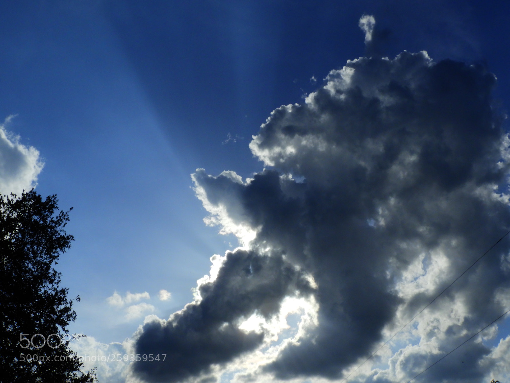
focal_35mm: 50
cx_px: 255
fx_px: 737
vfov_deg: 29.1
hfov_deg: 38.2
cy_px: 192
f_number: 8
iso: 200
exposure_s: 1/3200
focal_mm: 9
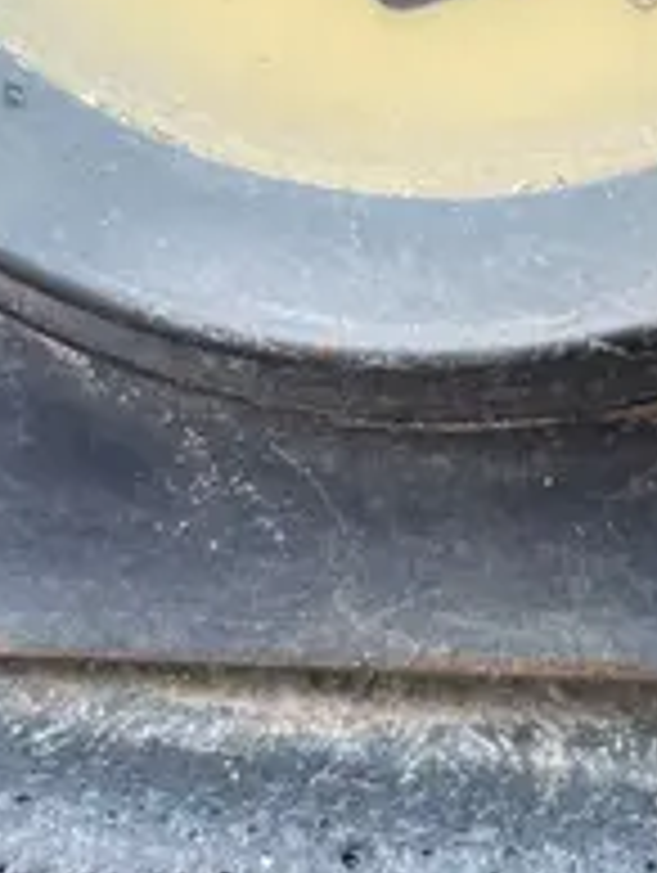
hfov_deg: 14.7
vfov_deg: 19.9
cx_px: 778
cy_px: 245
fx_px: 2475
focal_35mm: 98
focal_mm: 4.2
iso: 32
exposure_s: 1/127
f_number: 1.6
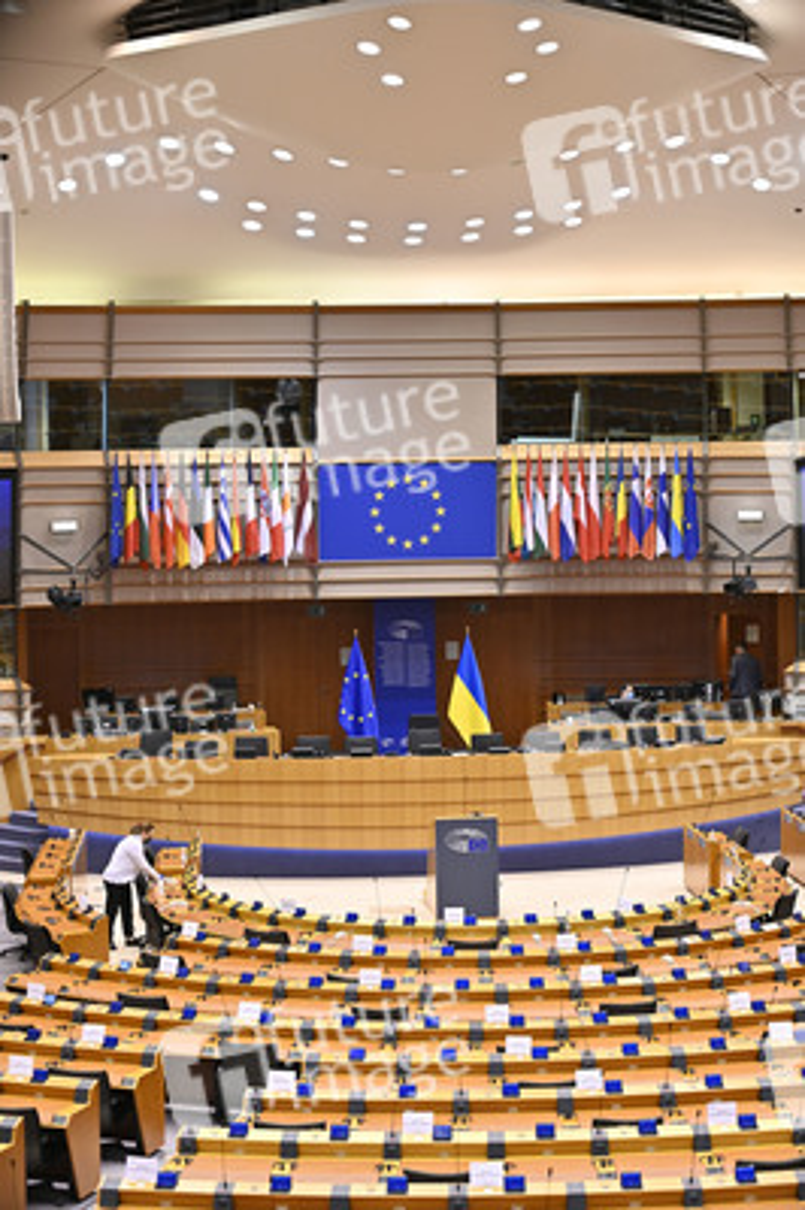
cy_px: 605
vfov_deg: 28.9
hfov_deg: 19.4
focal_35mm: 70
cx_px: 402
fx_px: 2352
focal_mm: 70
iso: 800
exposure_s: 1/250
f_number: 2.8
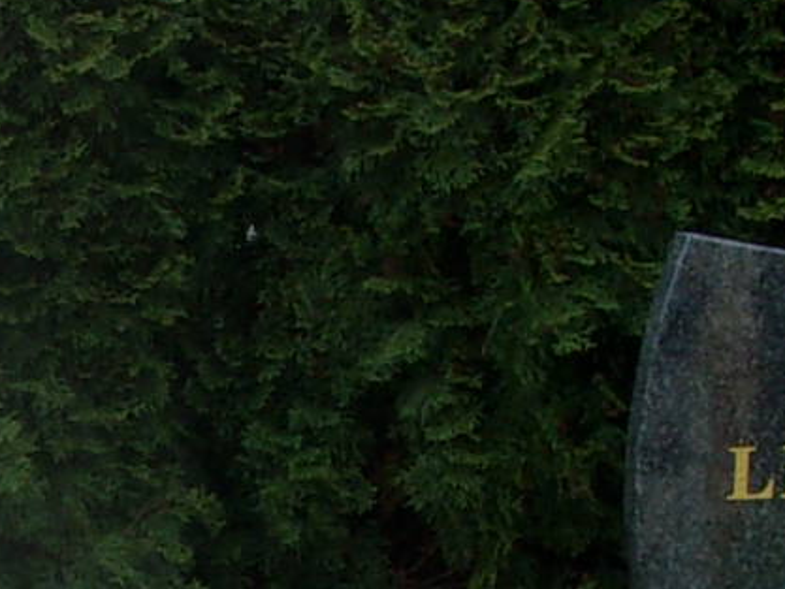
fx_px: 3947
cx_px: -452
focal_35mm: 174
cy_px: 1138
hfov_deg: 10.9
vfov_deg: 8.2
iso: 80
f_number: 3.9
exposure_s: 1/240
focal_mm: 5.1
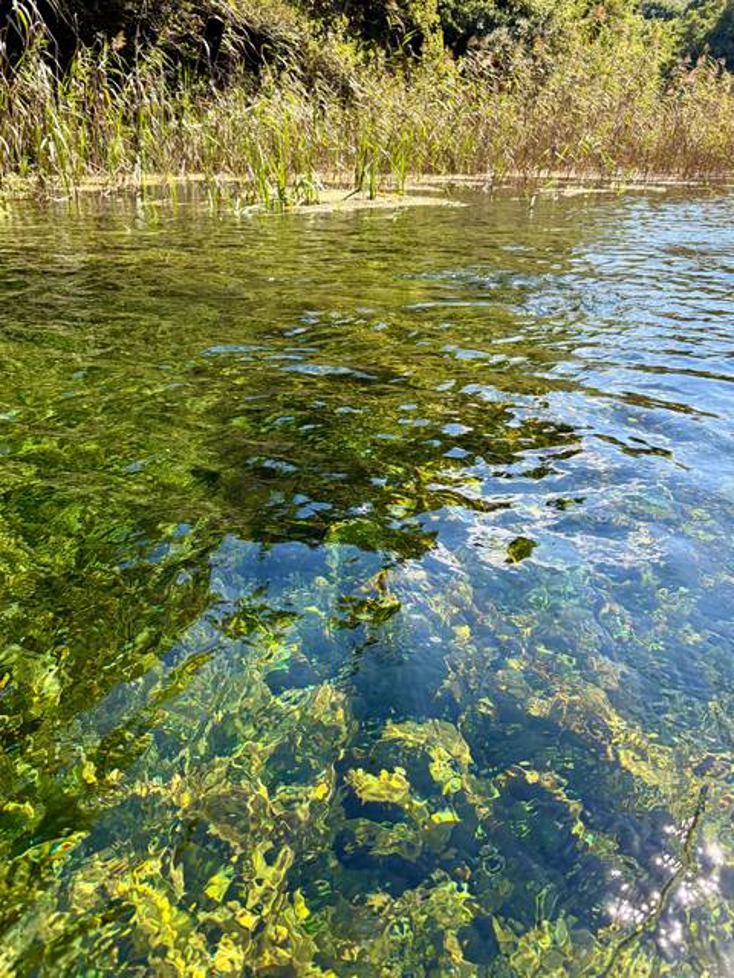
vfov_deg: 67.3
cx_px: 367
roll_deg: +4.8
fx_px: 735
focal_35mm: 26
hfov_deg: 53.1
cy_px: 489
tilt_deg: -22.6
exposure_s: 1/907
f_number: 1.6
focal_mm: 5.96
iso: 50
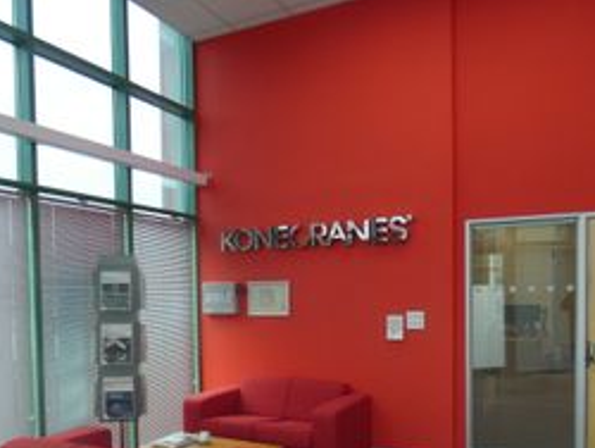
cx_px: 259
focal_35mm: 32
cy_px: 317
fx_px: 551
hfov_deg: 56.6
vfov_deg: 43.3
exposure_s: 1/125
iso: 250
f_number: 2.8
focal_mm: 3.6
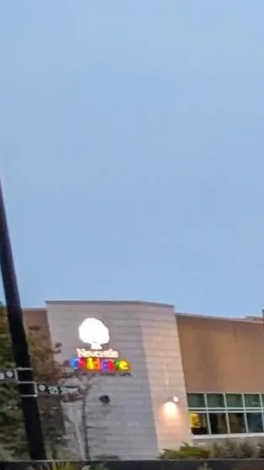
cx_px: 1009
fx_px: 1045
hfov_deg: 8.5
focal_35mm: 84
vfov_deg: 22.8
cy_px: 594
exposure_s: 1/30
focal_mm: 1.83
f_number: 2.2
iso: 365
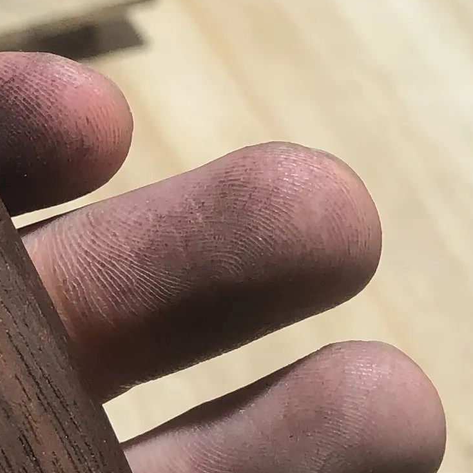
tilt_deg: -42.4
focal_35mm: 136
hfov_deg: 12.3
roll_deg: -3.9
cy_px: 75
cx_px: -206
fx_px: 2102
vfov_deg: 12.8
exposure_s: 1/120
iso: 64
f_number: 1.8
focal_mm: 3.99
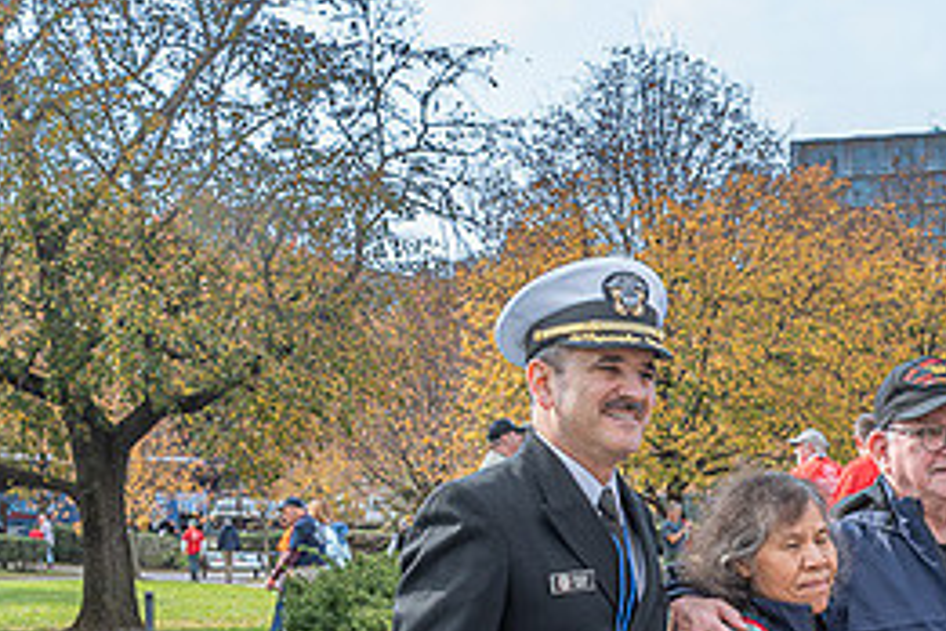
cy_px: 665
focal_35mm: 89
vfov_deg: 15.0
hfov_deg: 22.4
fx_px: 2339
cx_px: 816
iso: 500
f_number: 9
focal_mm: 40
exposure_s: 1/320
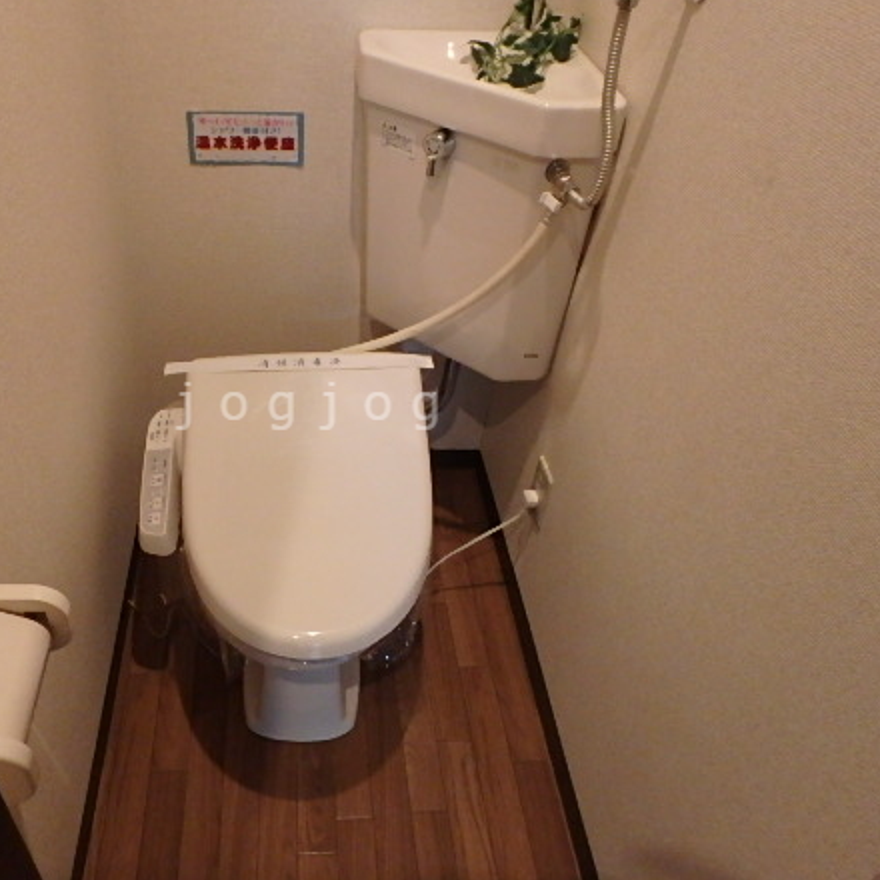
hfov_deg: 58.1
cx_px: 312
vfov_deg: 59.0
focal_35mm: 27
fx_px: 777
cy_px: 406
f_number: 3.5
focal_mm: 3.7
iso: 800
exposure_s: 1/20
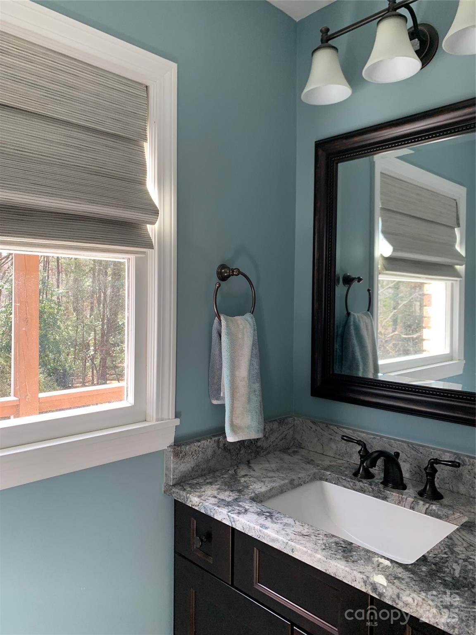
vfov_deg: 67.3
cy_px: 318
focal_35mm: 26
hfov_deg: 53.1
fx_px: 477
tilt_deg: -1.2
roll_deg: -0.2
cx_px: 238
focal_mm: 4.25
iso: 80
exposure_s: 1/121
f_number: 1.8
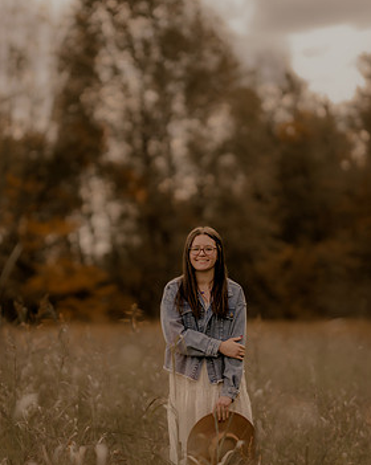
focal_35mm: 153
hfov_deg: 10.1
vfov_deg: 12.6
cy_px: 260
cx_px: 195
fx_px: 2104
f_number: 1.4
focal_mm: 85
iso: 200
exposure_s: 1/3200
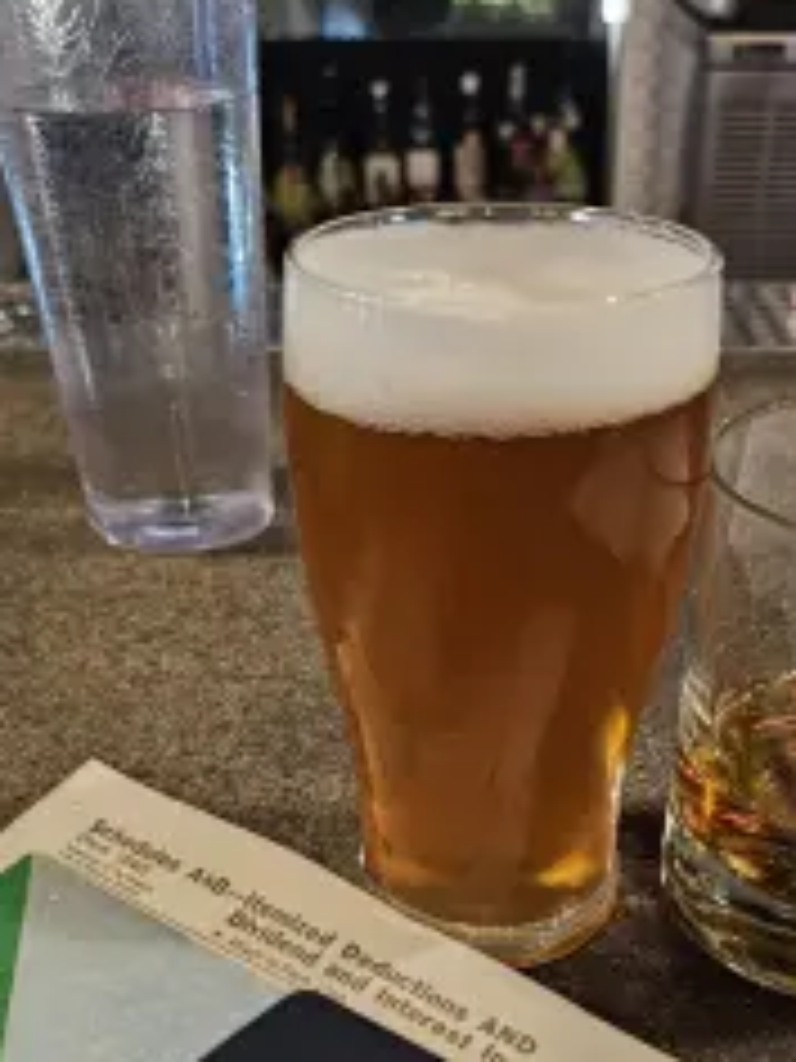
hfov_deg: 36.8
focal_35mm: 39
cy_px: 850
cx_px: 454
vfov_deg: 45.4
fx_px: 1196
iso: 640
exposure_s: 1/24
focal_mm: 6.3
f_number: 1.7
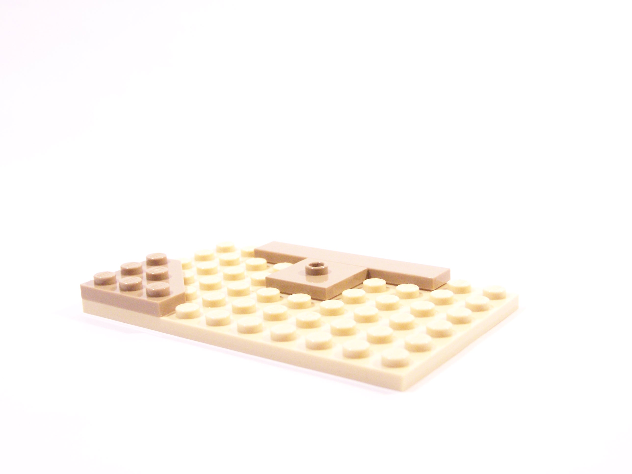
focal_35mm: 56
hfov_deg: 34.3
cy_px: 237
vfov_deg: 26.1
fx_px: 1022
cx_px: 316
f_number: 3.6
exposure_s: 1/30
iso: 400
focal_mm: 9.3
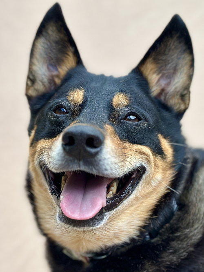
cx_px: 102
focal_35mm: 48
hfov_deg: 30.3
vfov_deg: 39.7
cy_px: 136
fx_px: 377
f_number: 1.78
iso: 80
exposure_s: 1/1085
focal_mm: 6.86
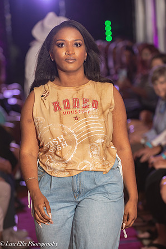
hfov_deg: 9.7
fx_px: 975
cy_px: 123
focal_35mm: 141
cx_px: 84
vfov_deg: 14.6
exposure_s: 1/250
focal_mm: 116
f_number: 4.5
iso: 800
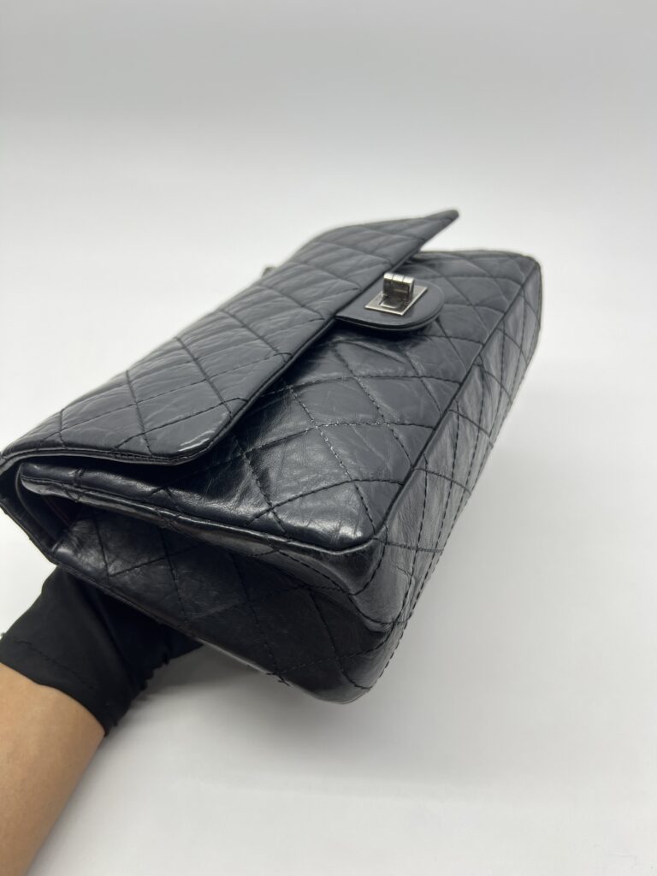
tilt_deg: -36.8
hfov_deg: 53.1
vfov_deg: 67.3
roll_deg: -0.2
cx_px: 328
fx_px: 658
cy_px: 438
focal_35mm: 26
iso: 32
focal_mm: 5.7
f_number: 1.5
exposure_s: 1/135
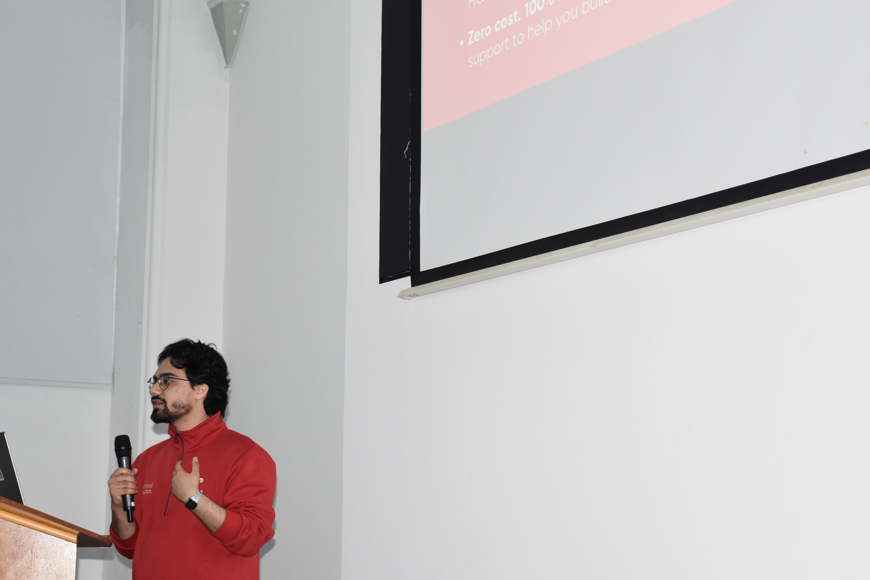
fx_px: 1547
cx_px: 418
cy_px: 309
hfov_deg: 31.4
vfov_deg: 21.2
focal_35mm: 64
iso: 800
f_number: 5
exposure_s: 1/100
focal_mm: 34
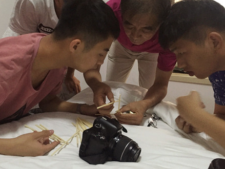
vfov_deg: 43.0
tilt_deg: -9.4
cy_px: 81
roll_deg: -3.2
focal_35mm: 33
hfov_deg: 55.2
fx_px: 215
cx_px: 101
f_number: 2.2
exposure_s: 1/17
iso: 400
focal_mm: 4.15
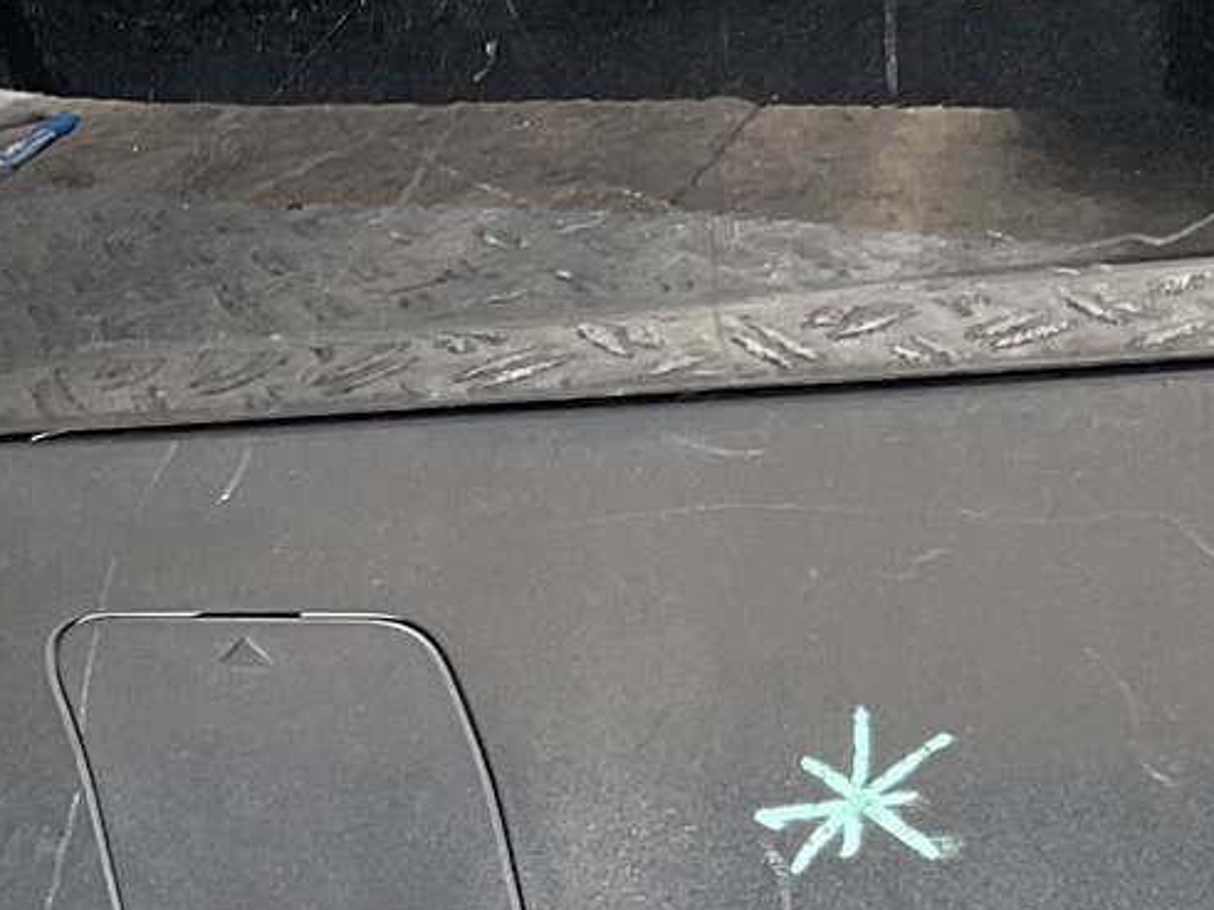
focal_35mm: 119
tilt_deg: -6.8
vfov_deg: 12.4
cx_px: -541
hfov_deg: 15.4
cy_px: 794
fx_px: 4172
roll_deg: -0.5
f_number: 1.8
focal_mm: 3
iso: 16
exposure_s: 1/240
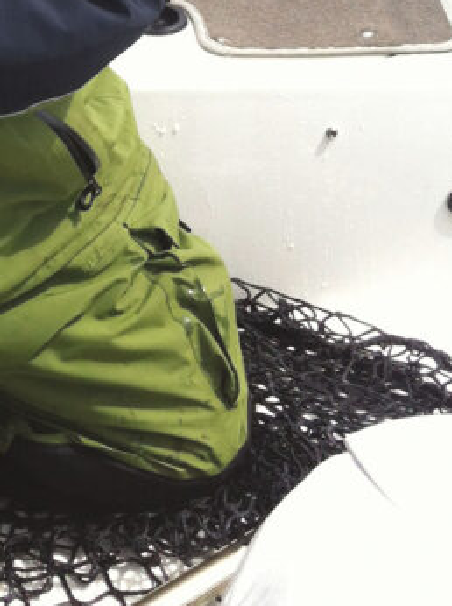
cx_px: -84
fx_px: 1817
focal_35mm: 104
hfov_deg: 13.8
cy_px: -254
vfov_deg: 17.4
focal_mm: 3.85
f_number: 2.8
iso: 80
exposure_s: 1/838
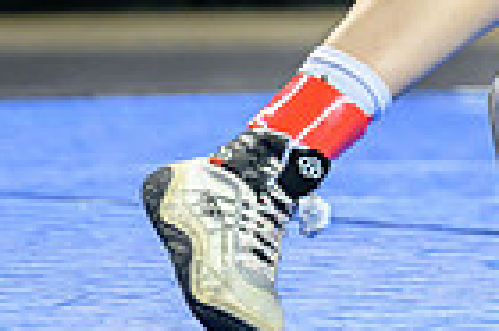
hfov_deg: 2.4
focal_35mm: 853
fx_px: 11810
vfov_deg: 1.6
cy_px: -349
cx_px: 980
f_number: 2.8
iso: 3200
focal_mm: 195
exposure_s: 1/800
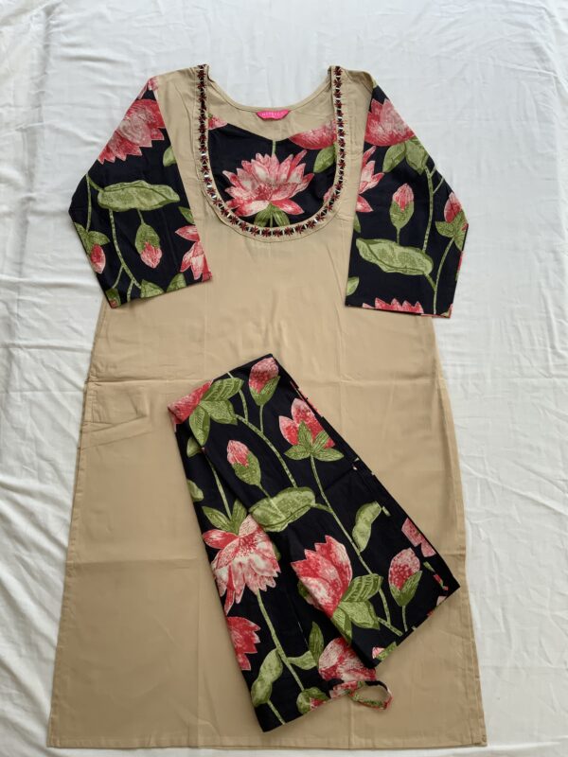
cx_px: 284
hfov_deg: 48.2
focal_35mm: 29
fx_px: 634
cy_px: 378
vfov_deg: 61.7
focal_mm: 3
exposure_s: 1/562
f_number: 1.8
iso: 16
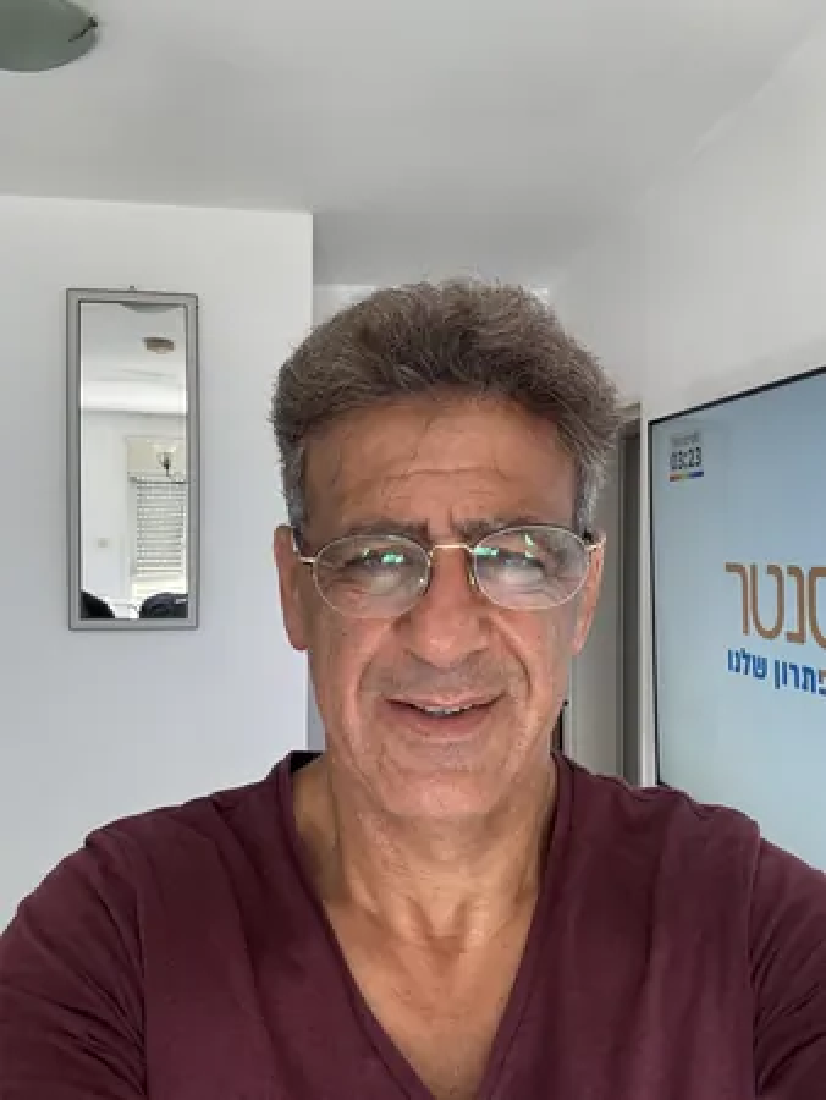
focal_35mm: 30
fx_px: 954
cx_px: 413
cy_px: 550
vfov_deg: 59.9
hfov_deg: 46.8
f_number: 1.9
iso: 125
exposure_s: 1/60
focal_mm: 2.69
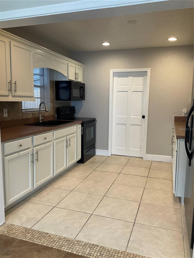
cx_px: 97
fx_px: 217
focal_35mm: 29
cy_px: 129
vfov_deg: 61.7
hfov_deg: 48.2
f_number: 1.8
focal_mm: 3
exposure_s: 1/60
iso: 80
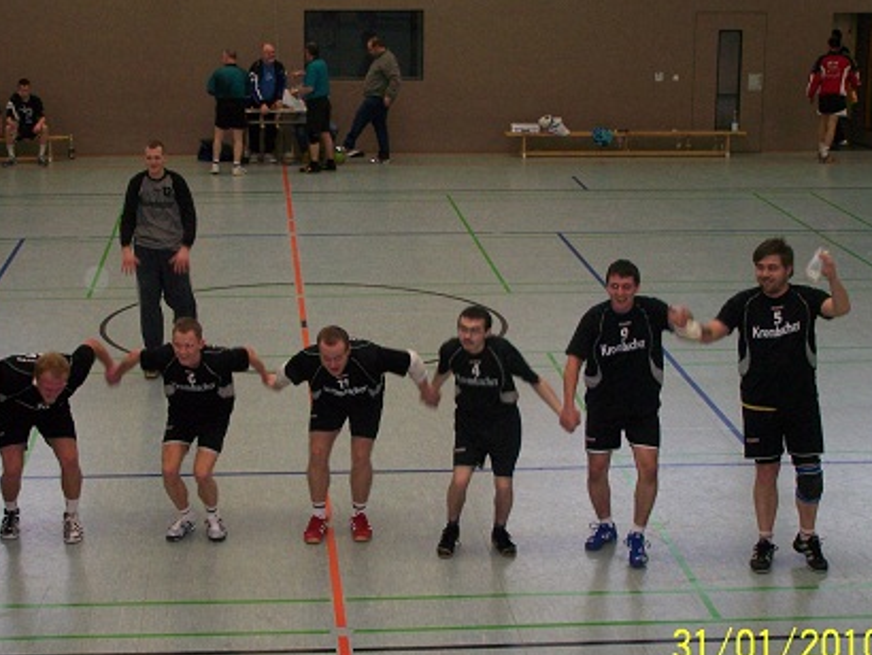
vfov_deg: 18.9
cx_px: 406
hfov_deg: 25.0
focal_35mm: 78
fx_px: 1966
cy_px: 343
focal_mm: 10.7
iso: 200
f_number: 3.2
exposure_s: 1/80
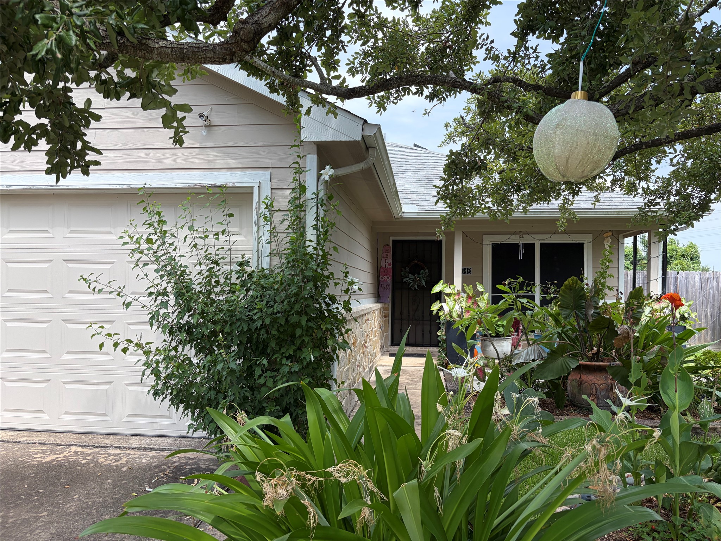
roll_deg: +0.6
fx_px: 542
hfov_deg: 67.3
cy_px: 270
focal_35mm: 26
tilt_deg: +2.1
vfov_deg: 53.1
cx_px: 360
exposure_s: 1/959
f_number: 1.6
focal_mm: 5.96
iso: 50
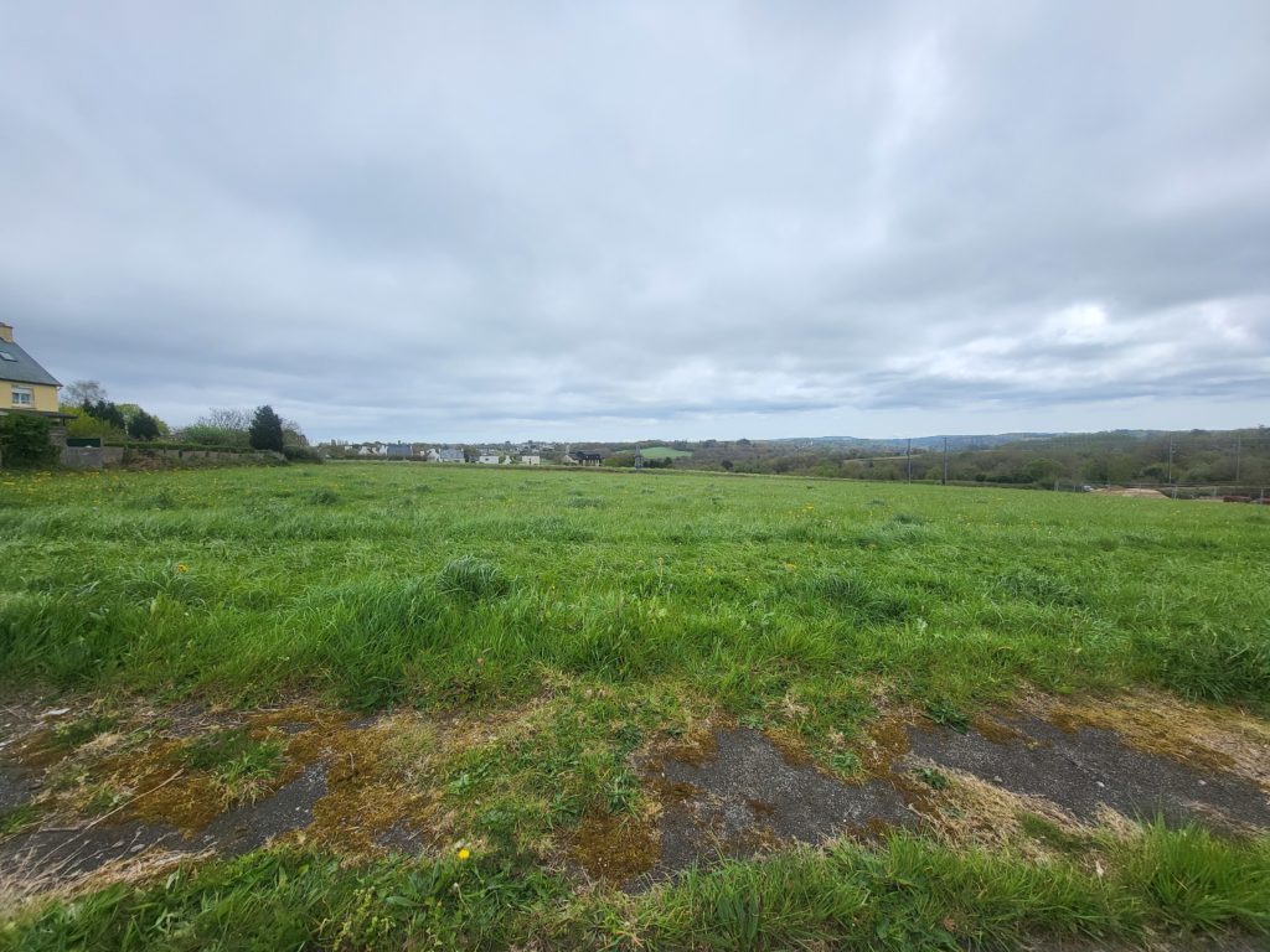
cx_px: 635
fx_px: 477
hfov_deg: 106.2
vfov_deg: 89.9
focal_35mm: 13
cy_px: 476
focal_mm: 1.74
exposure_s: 1/1325
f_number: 2.2
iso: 32
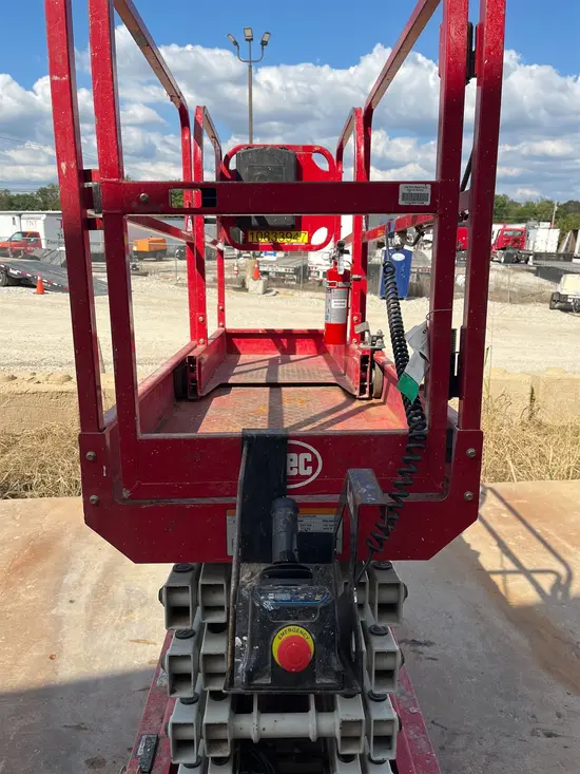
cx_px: 290
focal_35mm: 26
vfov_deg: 67.3
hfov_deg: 53.1
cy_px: 387
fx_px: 581
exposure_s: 1/3413
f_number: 1.6
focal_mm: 5.1
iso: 50
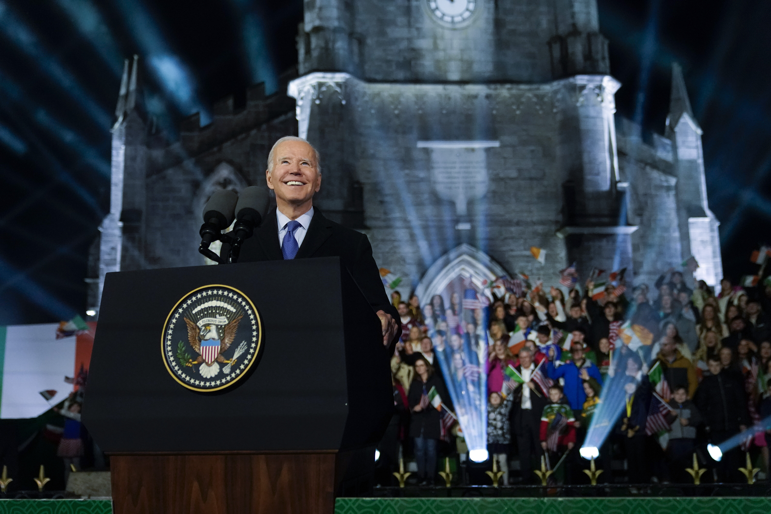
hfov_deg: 51.9
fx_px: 792
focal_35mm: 37
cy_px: 257
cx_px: 386
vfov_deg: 35.9
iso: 6400
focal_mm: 37
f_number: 2.8
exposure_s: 1/400
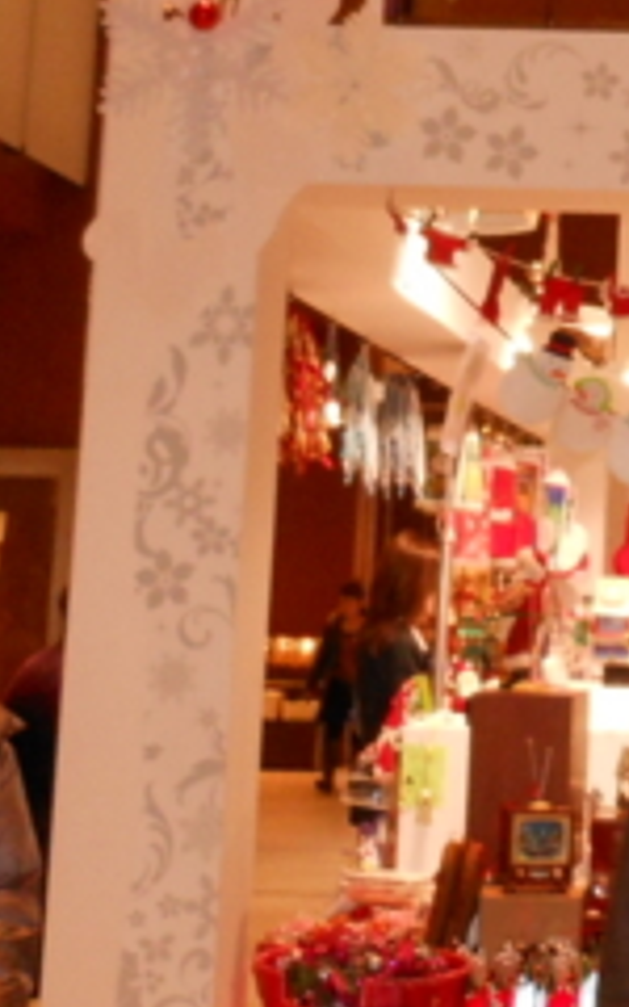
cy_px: 59
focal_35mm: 99
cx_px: 885
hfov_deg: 12.7
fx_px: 2715
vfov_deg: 20.5
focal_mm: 5
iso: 250
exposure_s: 1/25
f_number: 3.7
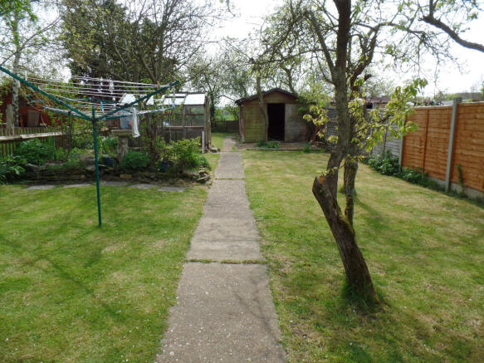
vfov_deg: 58.9
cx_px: 242
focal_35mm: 23
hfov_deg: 73.9
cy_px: 182
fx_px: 322
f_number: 3.2
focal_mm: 4.1
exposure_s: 1/500
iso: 80
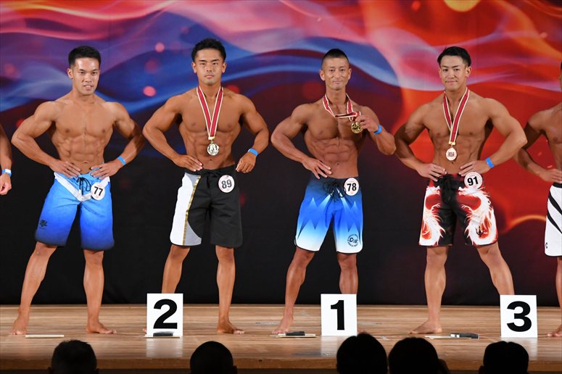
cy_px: 187
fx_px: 3511
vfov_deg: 6.1
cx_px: 281
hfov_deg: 9.2
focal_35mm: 225
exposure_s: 1/400
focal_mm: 150
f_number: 5.6
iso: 3200
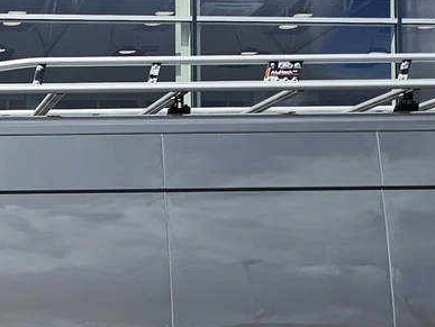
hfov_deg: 19.5
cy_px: 275
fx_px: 1195
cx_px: -82
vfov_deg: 15.5
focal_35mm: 95
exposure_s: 1/1262
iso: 10
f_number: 1.7
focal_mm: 6.3
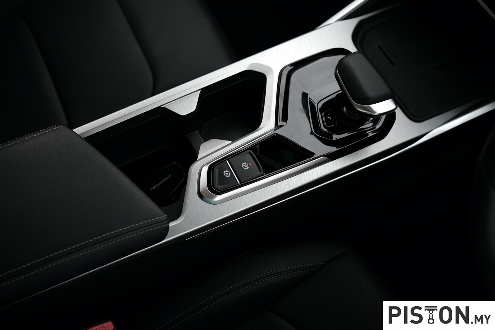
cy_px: 165
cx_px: 248
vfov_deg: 37.8
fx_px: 481
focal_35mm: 35
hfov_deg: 54.4
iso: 100
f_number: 2.5
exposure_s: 1/125
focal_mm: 23
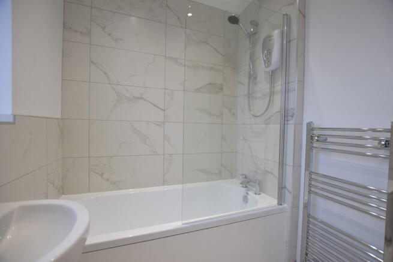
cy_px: 131
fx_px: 164
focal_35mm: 15
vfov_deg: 77.4
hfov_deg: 100.4
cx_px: 196
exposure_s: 1/200
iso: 500
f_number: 3.5
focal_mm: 10
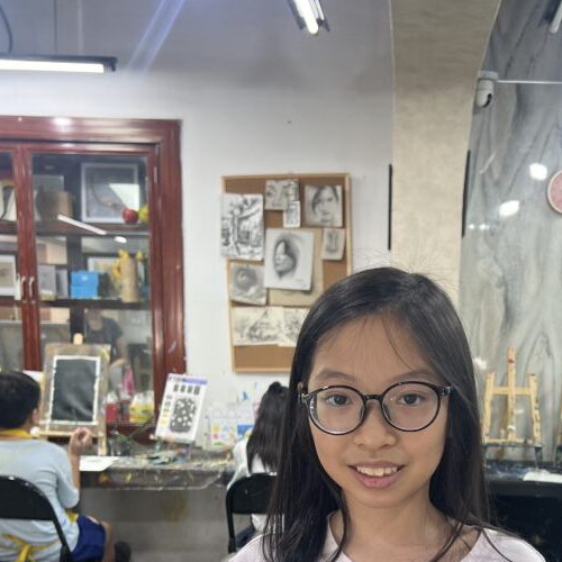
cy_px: 495
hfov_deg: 36.4
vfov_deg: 34.9
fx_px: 845
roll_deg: -2.5
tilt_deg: -11.8
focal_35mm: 46
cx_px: 381
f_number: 1.5
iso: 80
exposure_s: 1/100
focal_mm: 5.7
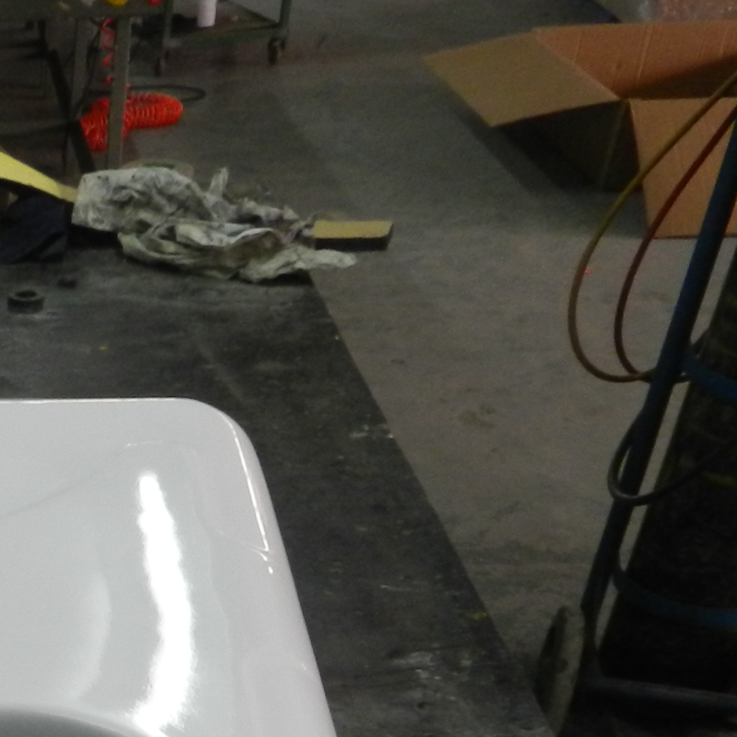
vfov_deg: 24.6
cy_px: 860
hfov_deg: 23.2
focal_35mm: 64
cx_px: -276
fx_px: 1542
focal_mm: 4
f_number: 3.4
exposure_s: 1/30
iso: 320
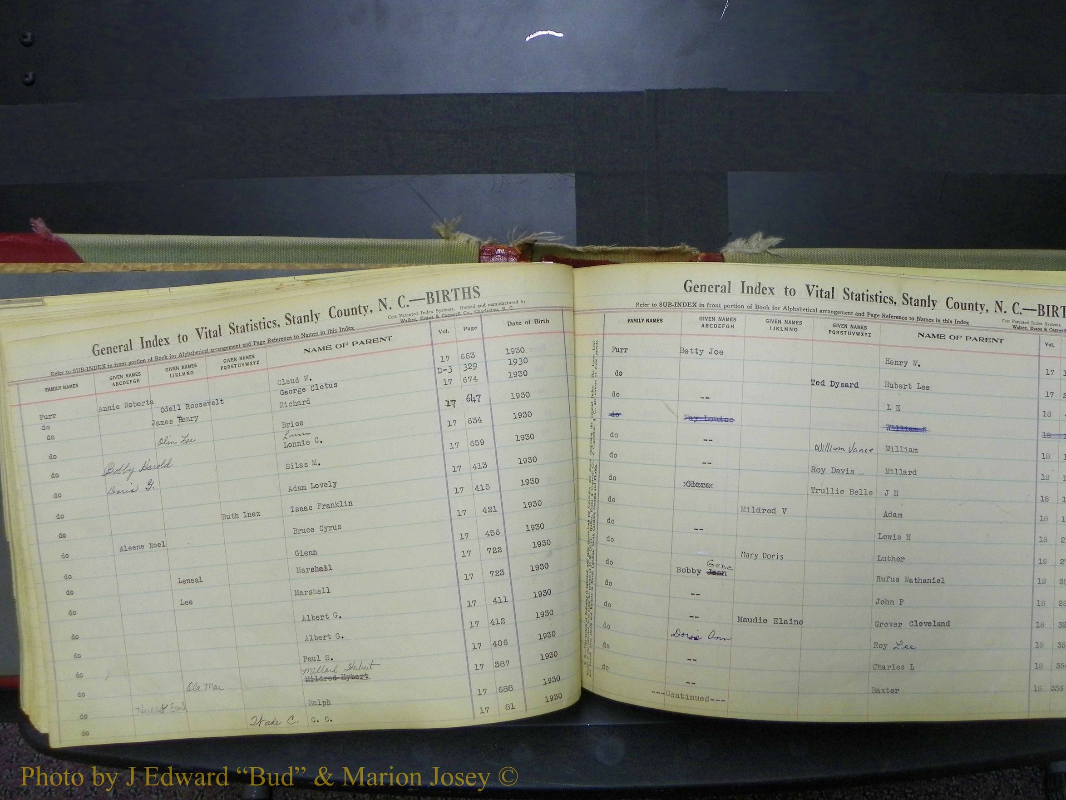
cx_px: 592
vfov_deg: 45.4
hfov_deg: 58.2
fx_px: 955
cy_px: 356
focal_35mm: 31
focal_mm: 4.6
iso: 100
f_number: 2.8
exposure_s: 1/30
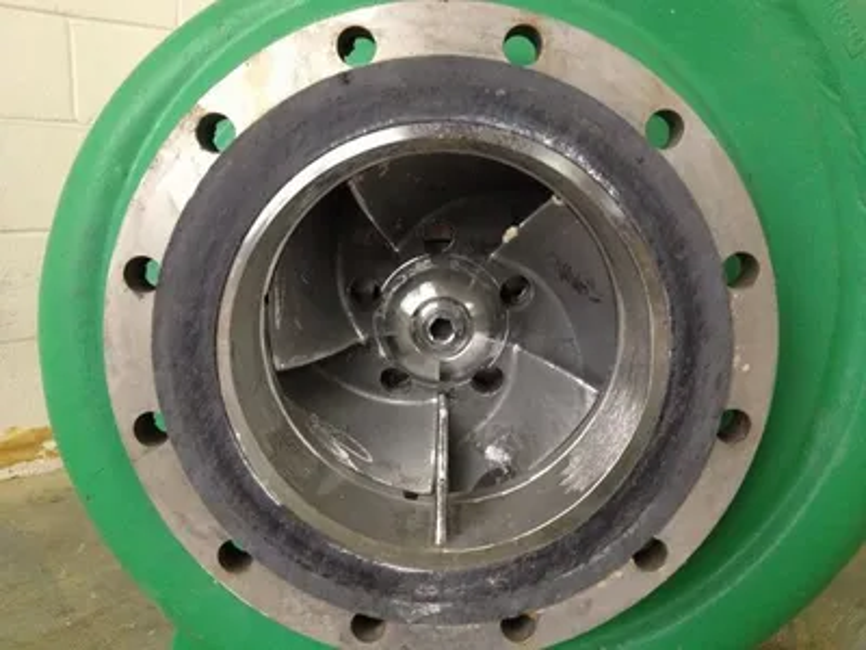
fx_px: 876
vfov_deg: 40.7
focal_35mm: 35
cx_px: 433
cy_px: 325
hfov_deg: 52.6
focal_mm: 4.28
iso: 250
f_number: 2.4
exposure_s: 1/20
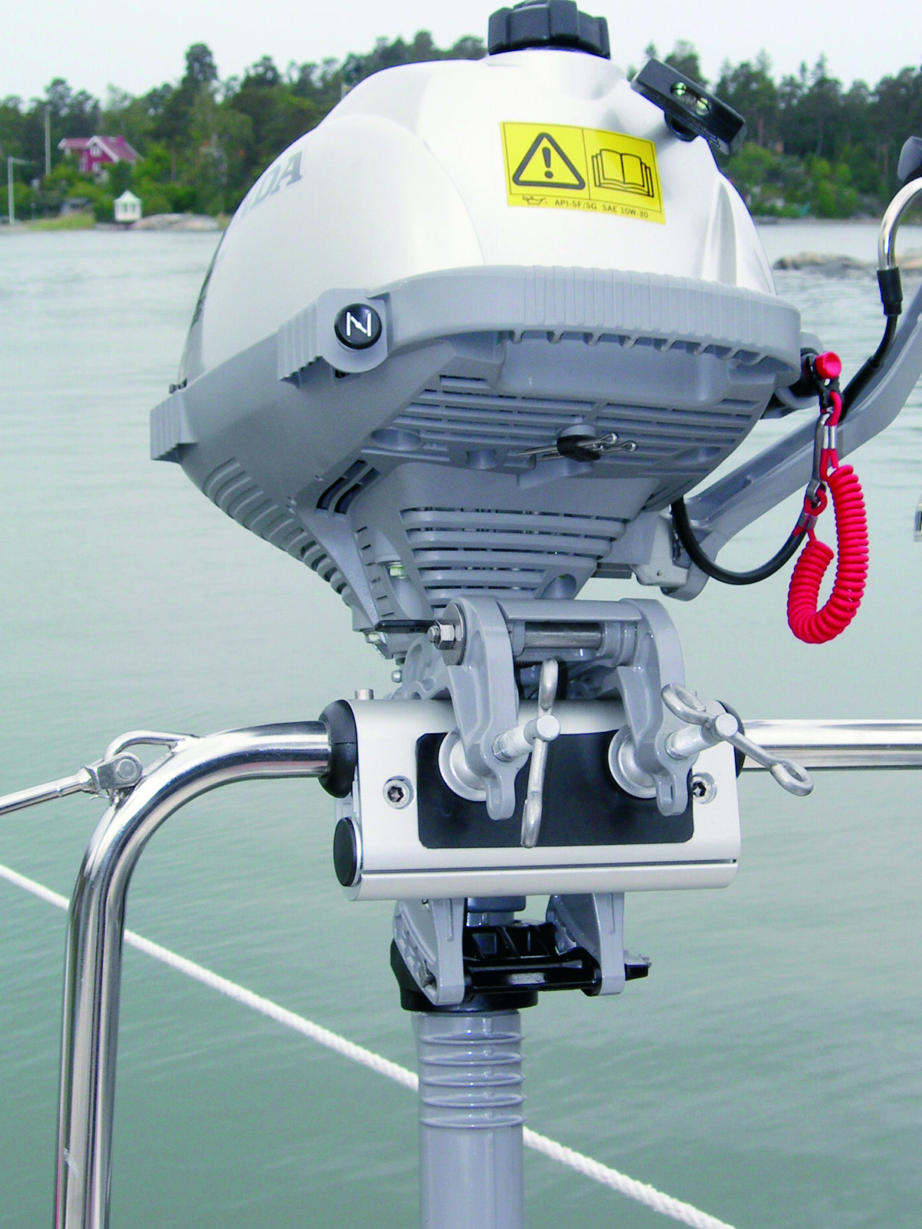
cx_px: 509
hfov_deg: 26.1
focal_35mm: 56
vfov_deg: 34.3
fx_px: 1988
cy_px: 647
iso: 50
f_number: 4.9
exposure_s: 1/219
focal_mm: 8.5
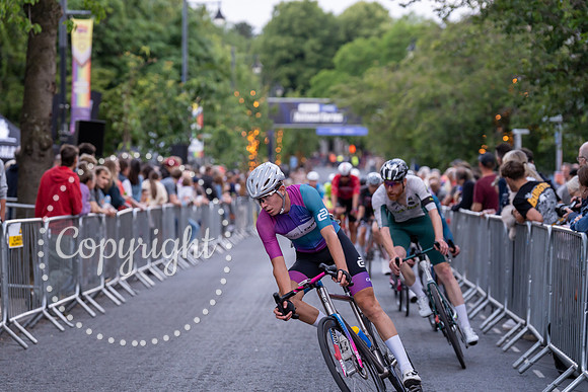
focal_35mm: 125
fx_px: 2042
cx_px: 294
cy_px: 196
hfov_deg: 16.4
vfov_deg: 11.0
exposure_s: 1/800
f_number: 3.5
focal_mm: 125
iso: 2000
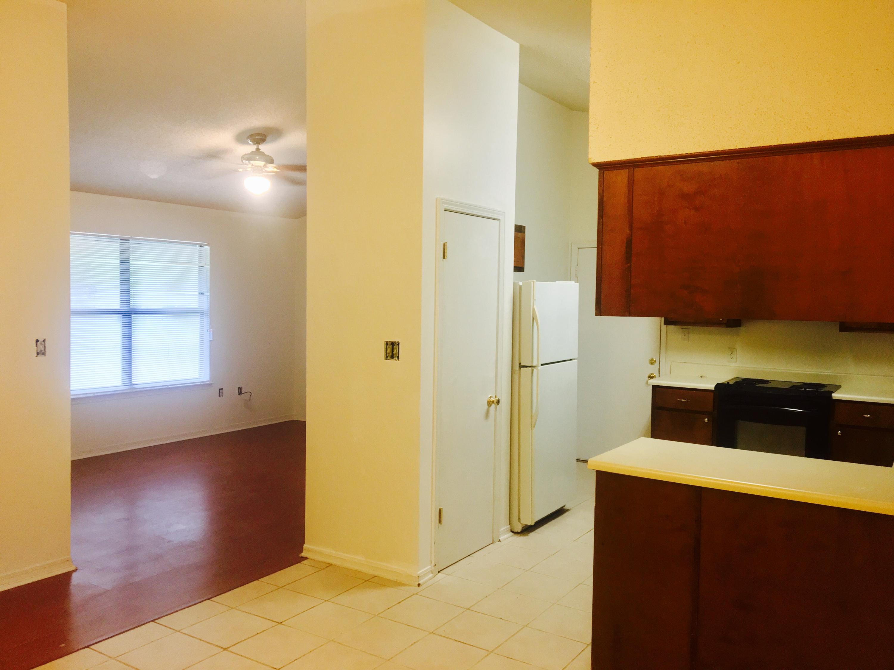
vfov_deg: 48.2
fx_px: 749
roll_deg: -1.1
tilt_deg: -2.9
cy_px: 335
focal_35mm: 29
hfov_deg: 61.7
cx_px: 447
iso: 125
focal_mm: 4.15
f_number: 2.2
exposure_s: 1/30
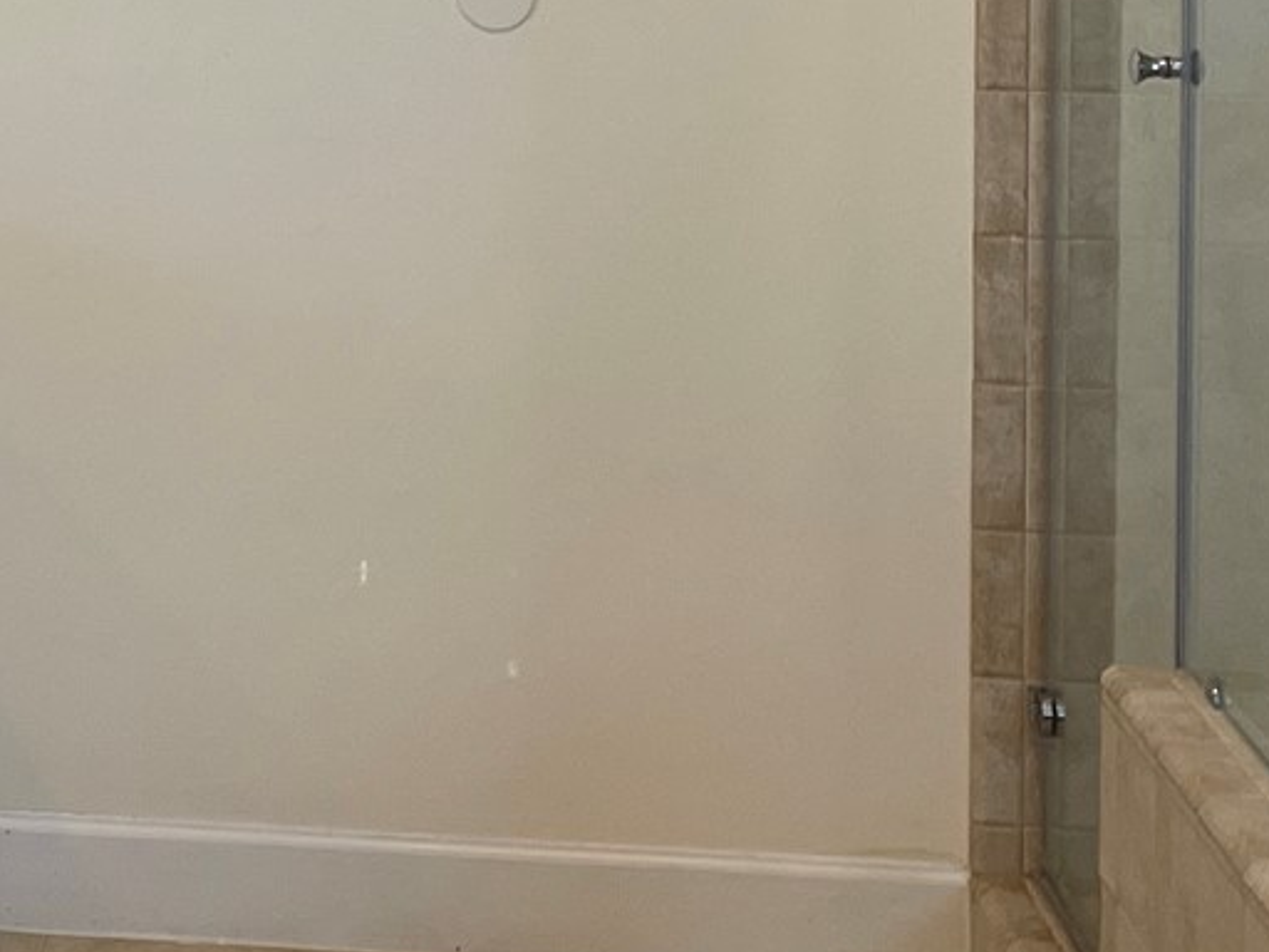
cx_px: -243
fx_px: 3813
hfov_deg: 18.0
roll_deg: -0.9
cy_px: -216
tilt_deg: -1.2
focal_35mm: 104
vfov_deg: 13.8
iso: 80
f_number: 1.6
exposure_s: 1/120
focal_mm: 4.2
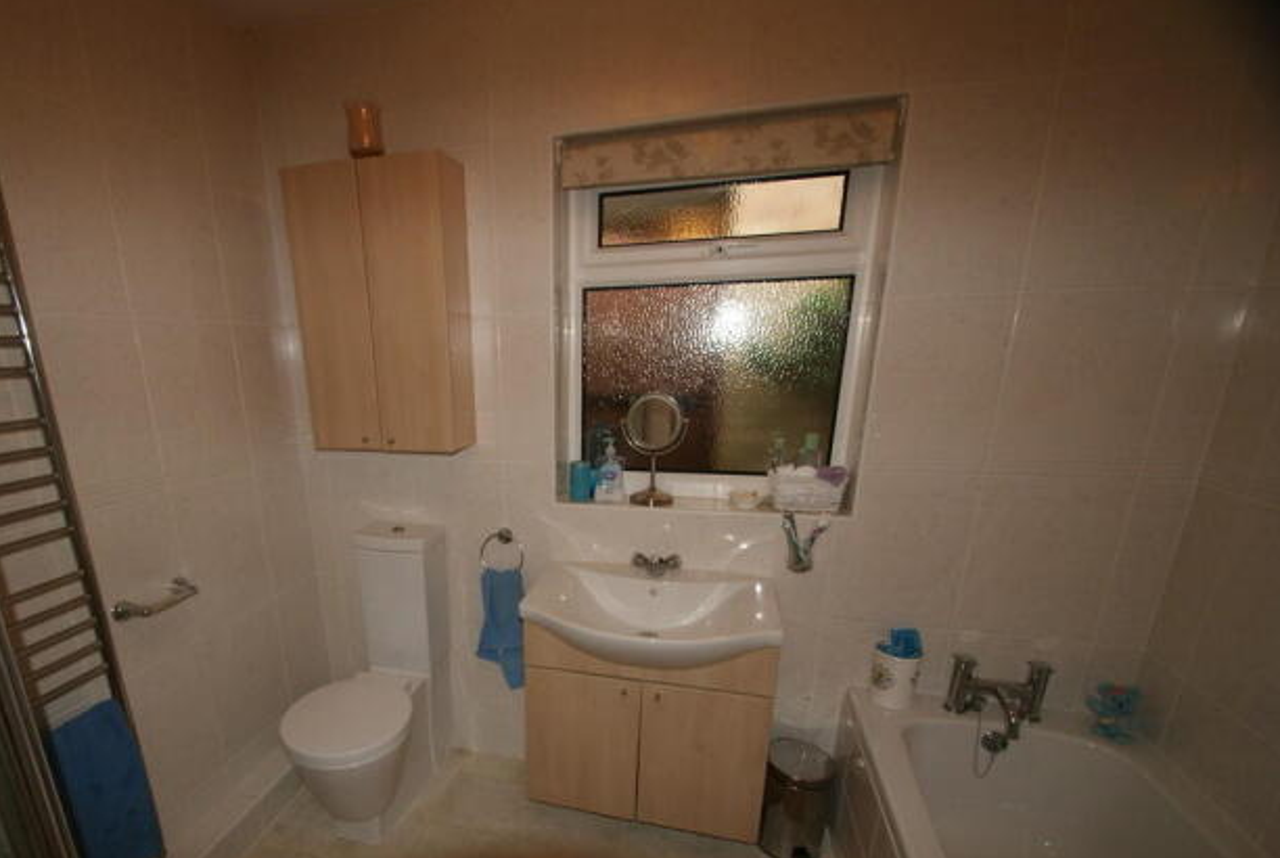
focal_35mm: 16
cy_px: 449
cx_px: 610
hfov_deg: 96.6
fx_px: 570
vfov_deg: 73.9
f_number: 5.6
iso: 400
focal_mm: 10
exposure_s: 1/60
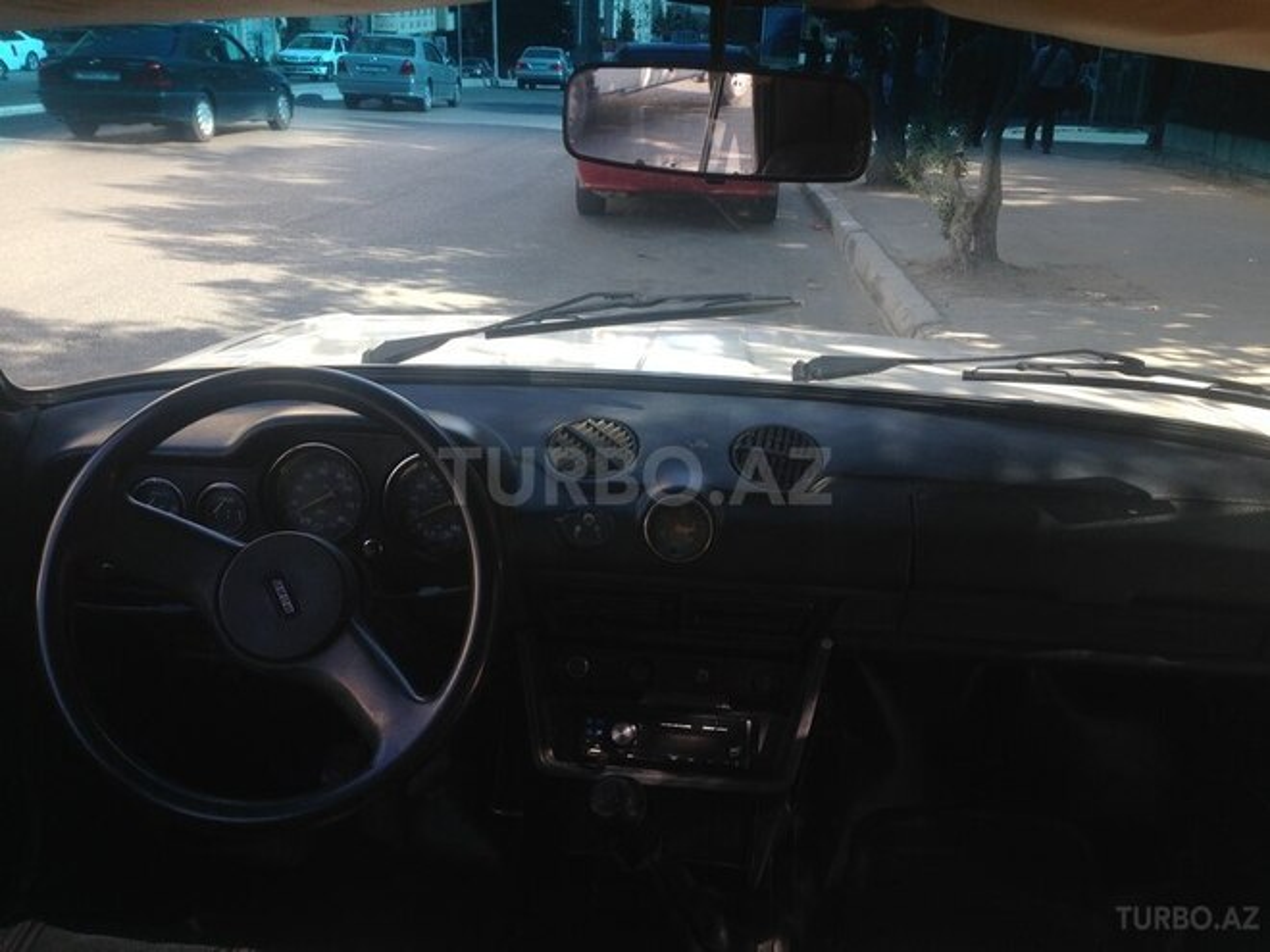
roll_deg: -2.0
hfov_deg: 55.4
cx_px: 635
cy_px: 476
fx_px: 1211
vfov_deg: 42.9
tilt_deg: -20.2
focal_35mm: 33
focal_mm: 4.12
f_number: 2.4
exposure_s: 1/155
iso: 50
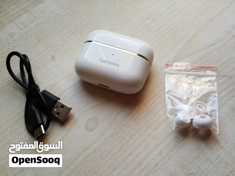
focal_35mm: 48
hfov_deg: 39.7
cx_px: 118
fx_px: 326
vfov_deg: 30.3
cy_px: 88
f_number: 1.7
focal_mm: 5.31
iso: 125
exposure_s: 1/50
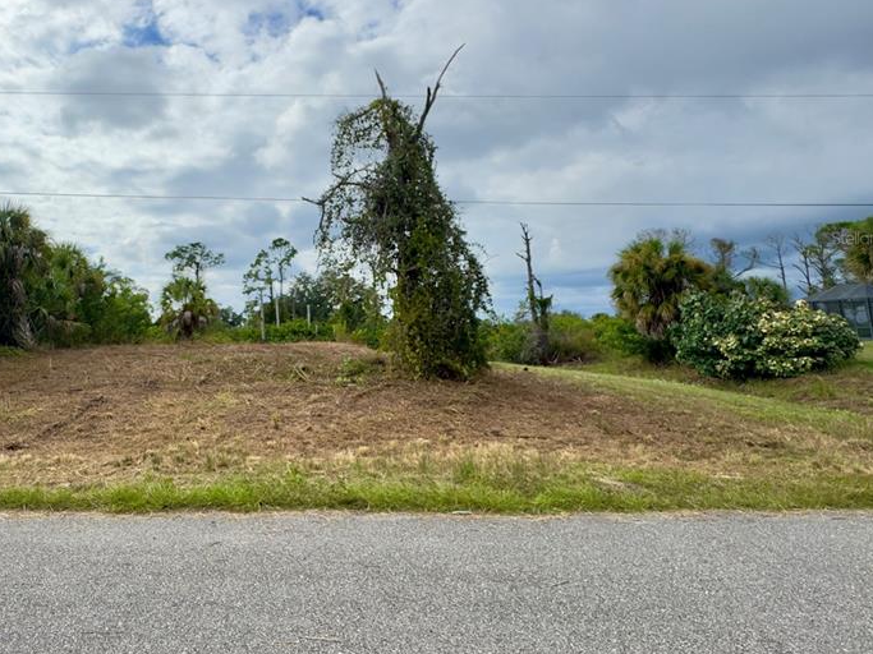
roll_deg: +0.2
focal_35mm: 21
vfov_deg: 62.4
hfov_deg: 75.1
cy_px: 238
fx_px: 530
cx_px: 254
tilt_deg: +8.0
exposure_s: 1/1256
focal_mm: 2.22
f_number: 2.2
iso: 50
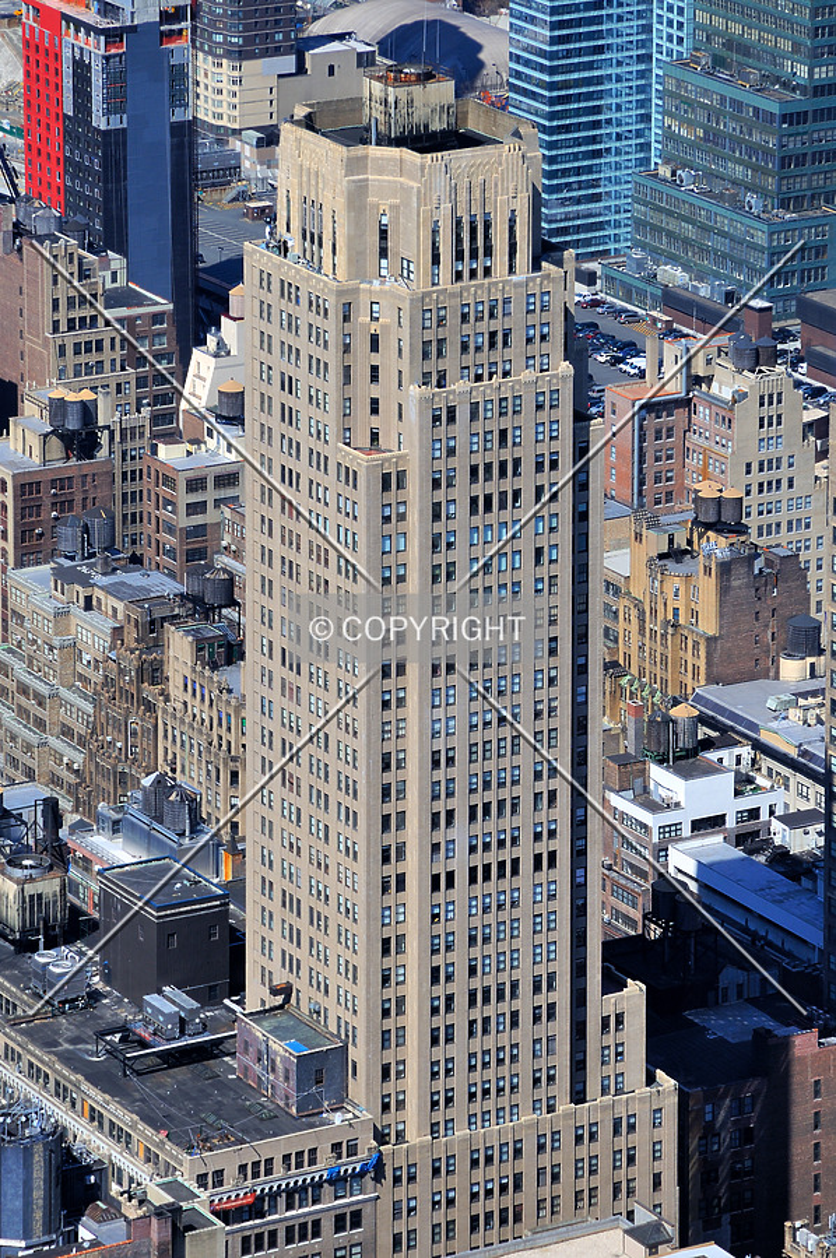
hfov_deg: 8.3
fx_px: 5760
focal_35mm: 165
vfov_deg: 12.5
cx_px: 418
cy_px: 629
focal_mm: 110
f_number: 9
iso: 200
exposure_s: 1/500
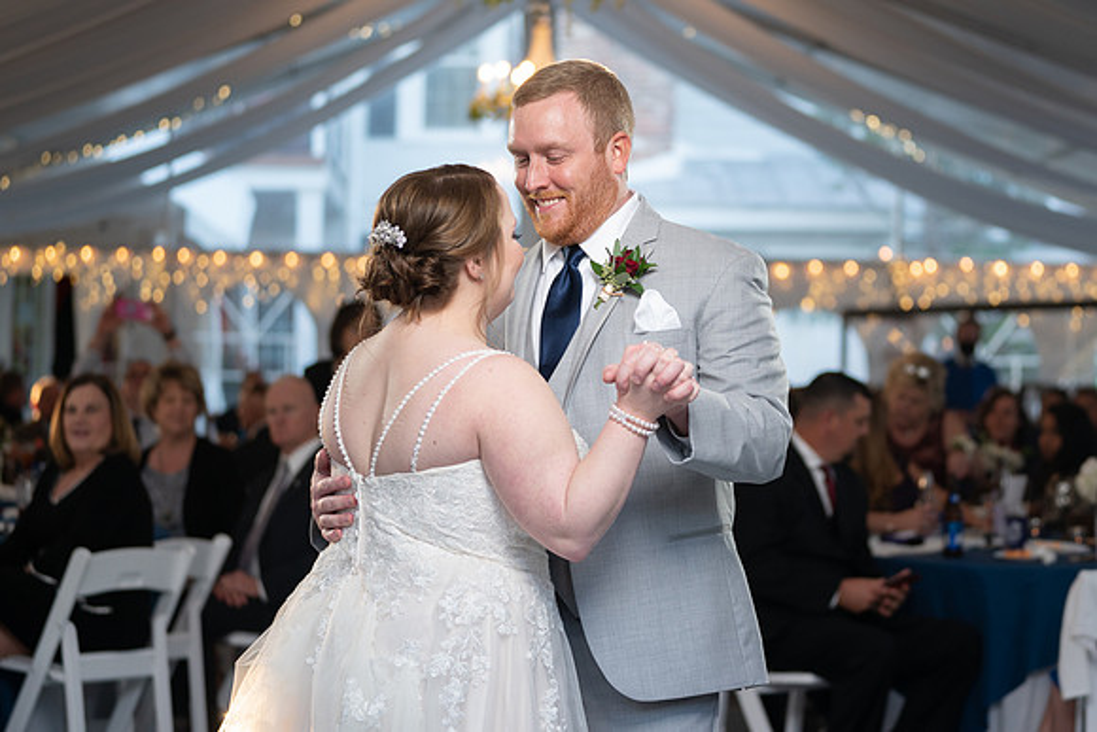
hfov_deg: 23.2
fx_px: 2668
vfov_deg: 15.6
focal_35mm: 88
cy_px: 312
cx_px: 637
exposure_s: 1/250
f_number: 2.8
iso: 500
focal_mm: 70
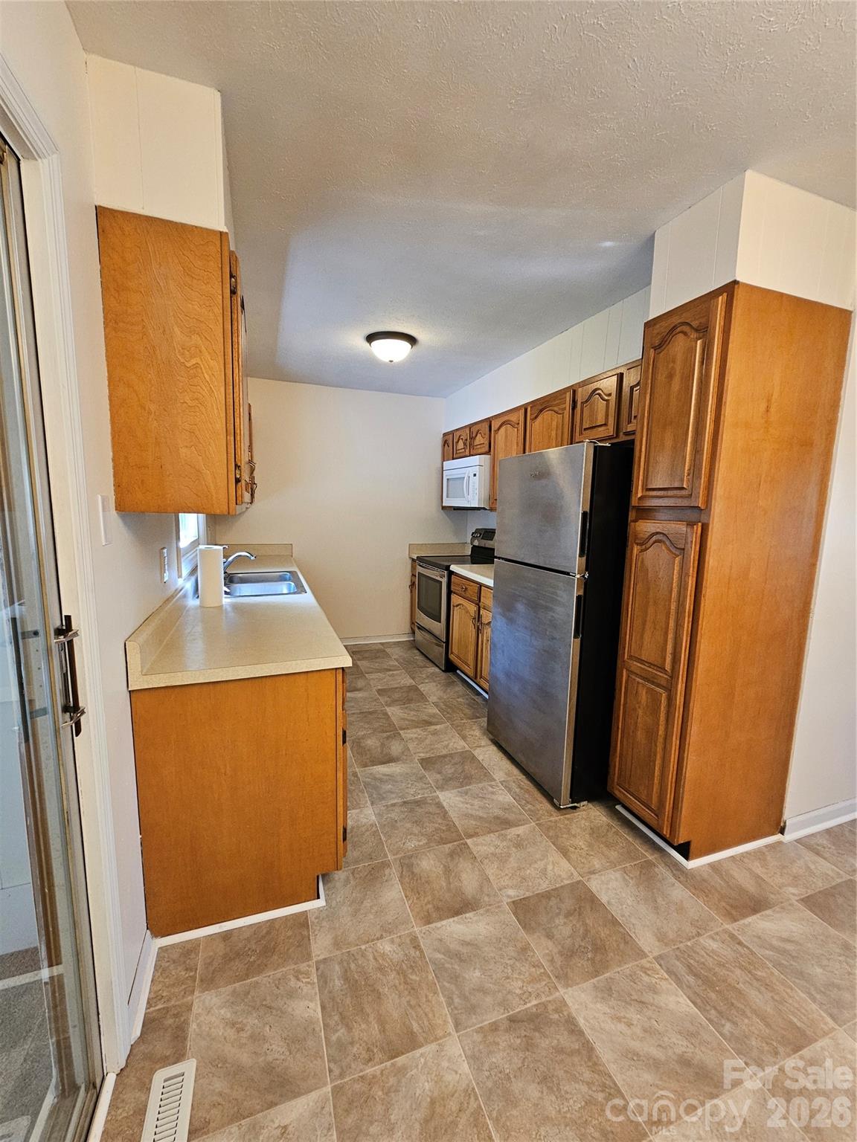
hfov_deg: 89.9
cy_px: 571
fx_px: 429
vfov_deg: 106.2
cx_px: 428
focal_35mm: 13
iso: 400
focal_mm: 2.2
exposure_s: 1/60
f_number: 2.2
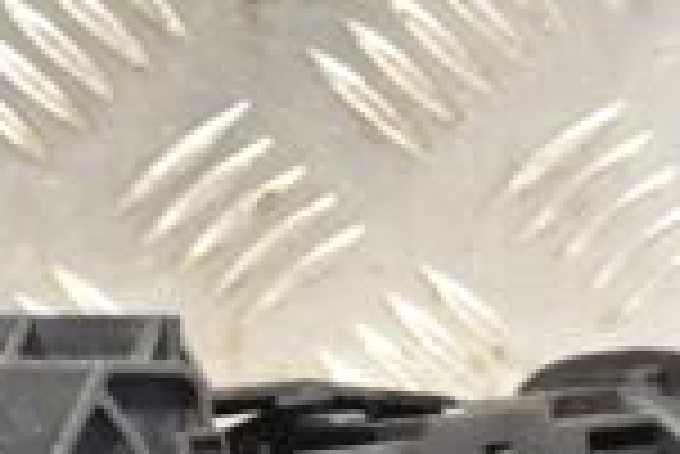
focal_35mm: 274
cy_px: 647
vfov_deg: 5.0
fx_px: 5180
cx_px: -338
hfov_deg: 7.4
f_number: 5.6
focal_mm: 46
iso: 3200
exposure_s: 1/125
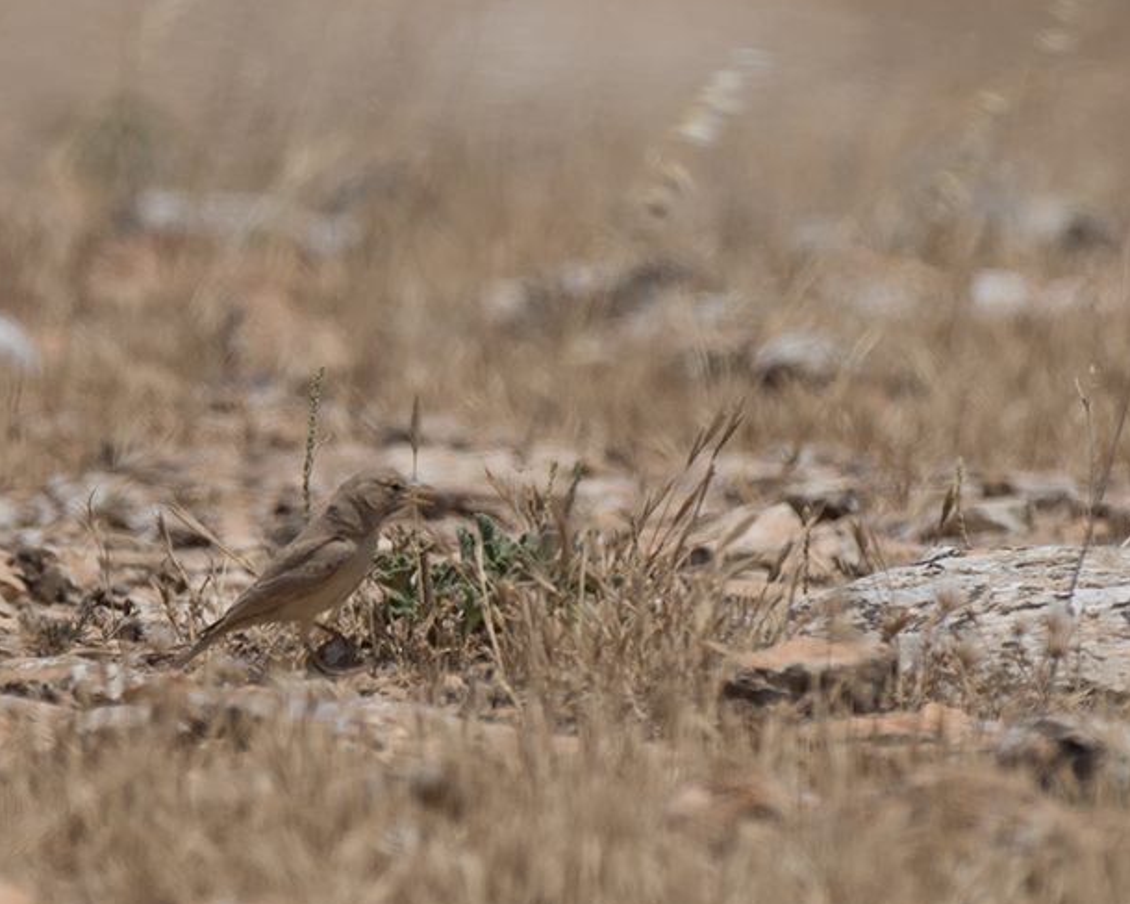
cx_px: 578
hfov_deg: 2.8
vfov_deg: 2.2
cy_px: 448
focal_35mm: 692
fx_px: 23143
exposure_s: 1/2500
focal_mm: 500
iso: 200
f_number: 7.1
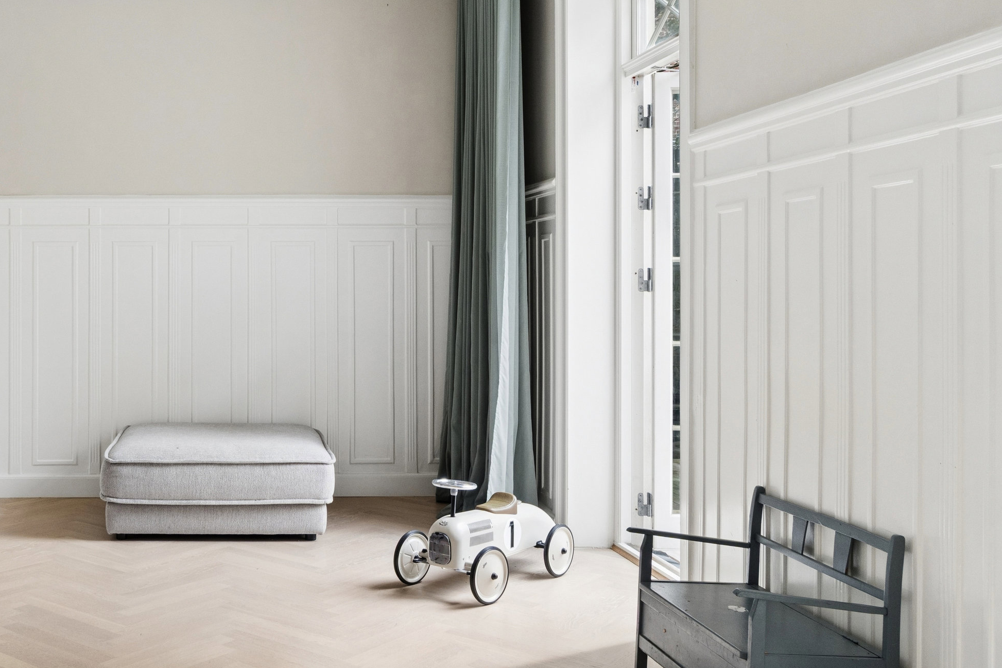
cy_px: 316
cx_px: 247
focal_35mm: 37
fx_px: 1030
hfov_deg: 49.7
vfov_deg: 35.9
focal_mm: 16
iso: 500
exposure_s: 1/160
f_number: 8
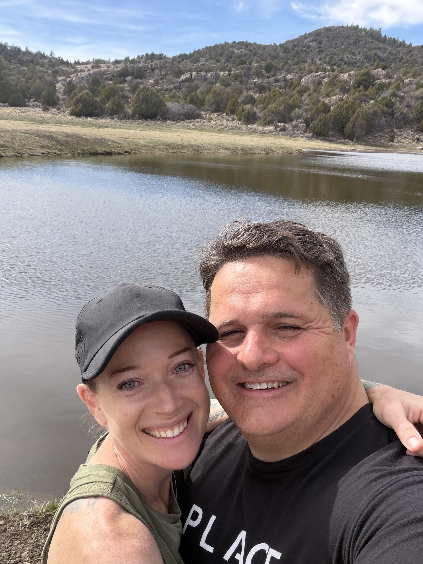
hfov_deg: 46.8
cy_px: 282
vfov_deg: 60.0
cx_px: 212
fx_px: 489
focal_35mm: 30
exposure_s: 1/657
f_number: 1.9
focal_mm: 2.71
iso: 40
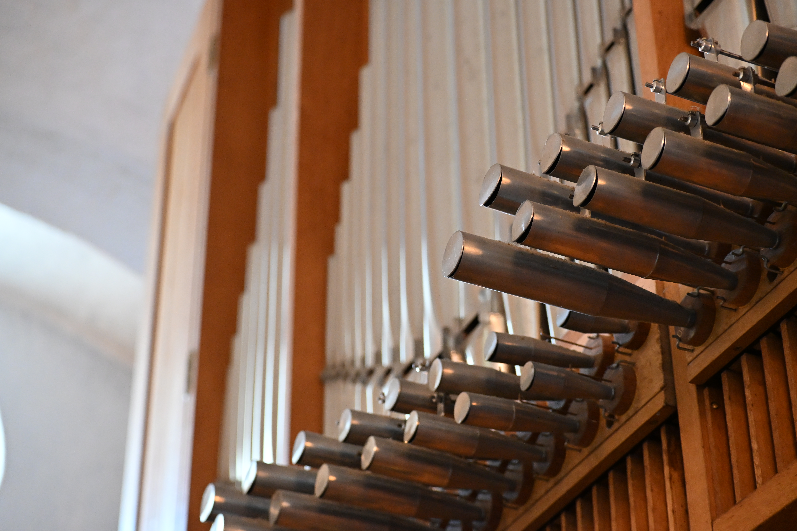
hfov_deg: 27.0
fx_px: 1660
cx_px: 398
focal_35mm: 75
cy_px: 266
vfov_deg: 18.2
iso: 3200
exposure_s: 1/80
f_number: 4.5
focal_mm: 50
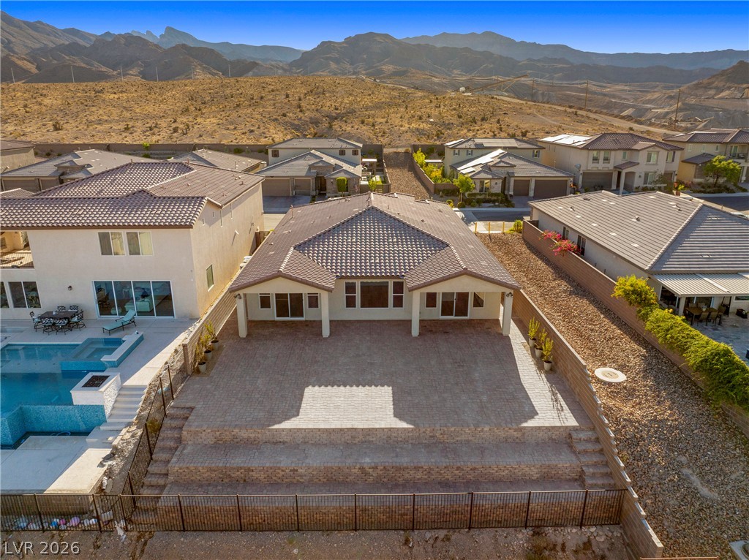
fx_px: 519
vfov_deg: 56.7
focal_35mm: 24
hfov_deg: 71.6
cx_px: 374
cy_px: 280
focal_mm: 12.29
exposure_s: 1/240
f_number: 2.8
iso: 210
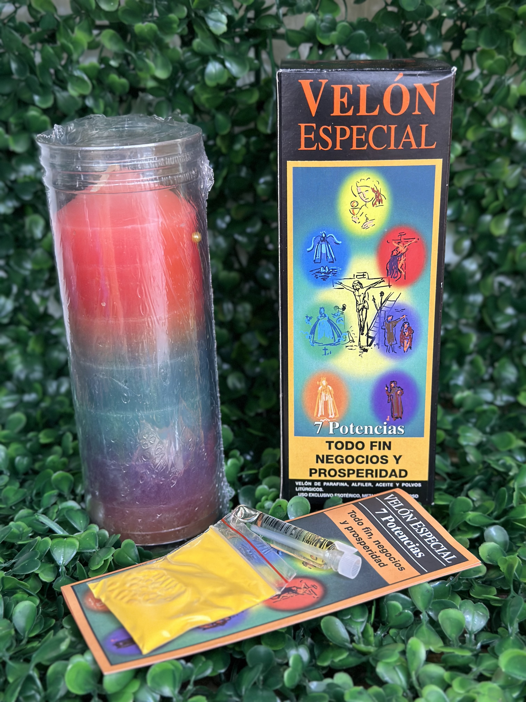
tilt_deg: -20.8
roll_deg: +0.4
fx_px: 972
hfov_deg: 30.3
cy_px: 351
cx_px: 263
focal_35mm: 48
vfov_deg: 39.7
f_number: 1.78
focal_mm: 6.86
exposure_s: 1/50
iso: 250
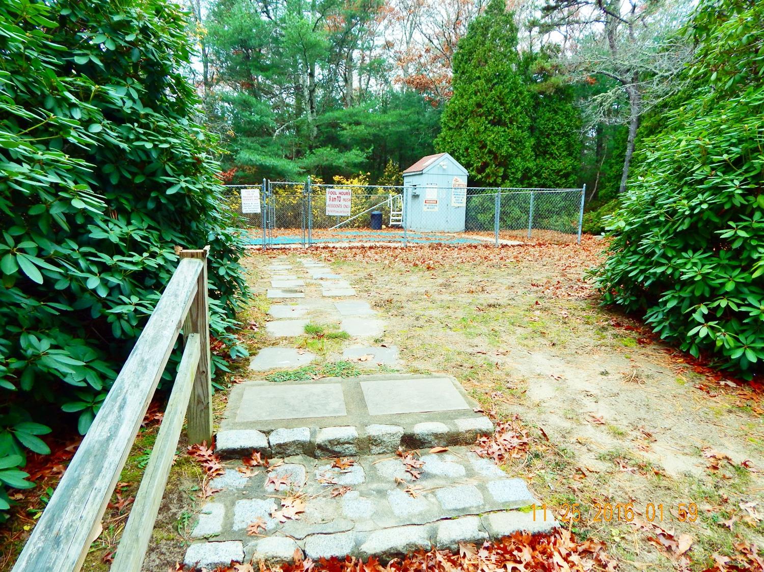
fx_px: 485
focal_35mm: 22
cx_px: 382
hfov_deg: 76.4
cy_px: 286
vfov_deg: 61.1
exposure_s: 1/50
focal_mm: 4
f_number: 3
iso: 125
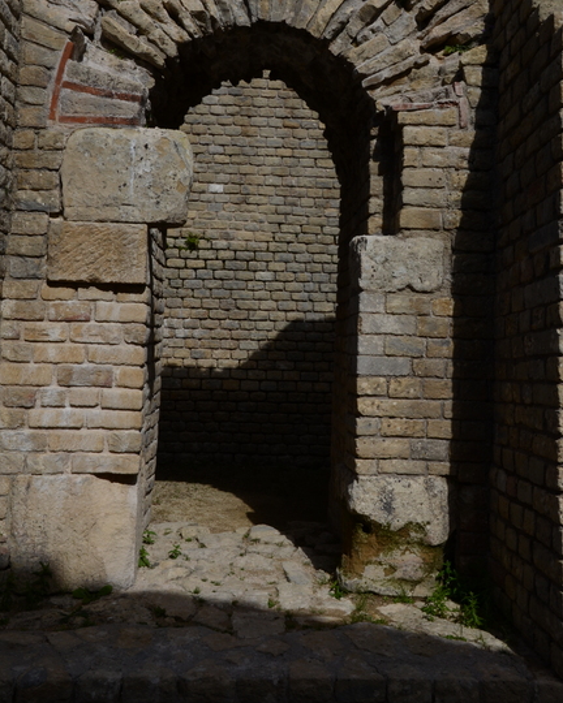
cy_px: 279
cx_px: 282
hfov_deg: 39.2
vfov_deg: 47.6
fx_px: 791
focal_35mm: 38
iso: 320
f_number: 14
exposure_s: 1/800
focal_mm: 22
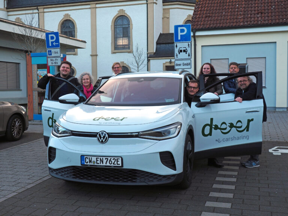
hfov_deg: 42.9
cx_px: 144
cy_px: 108
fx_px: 366
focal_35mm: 44
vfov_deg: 32.9
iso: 200
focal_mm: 22
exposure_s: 1/125
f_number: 5
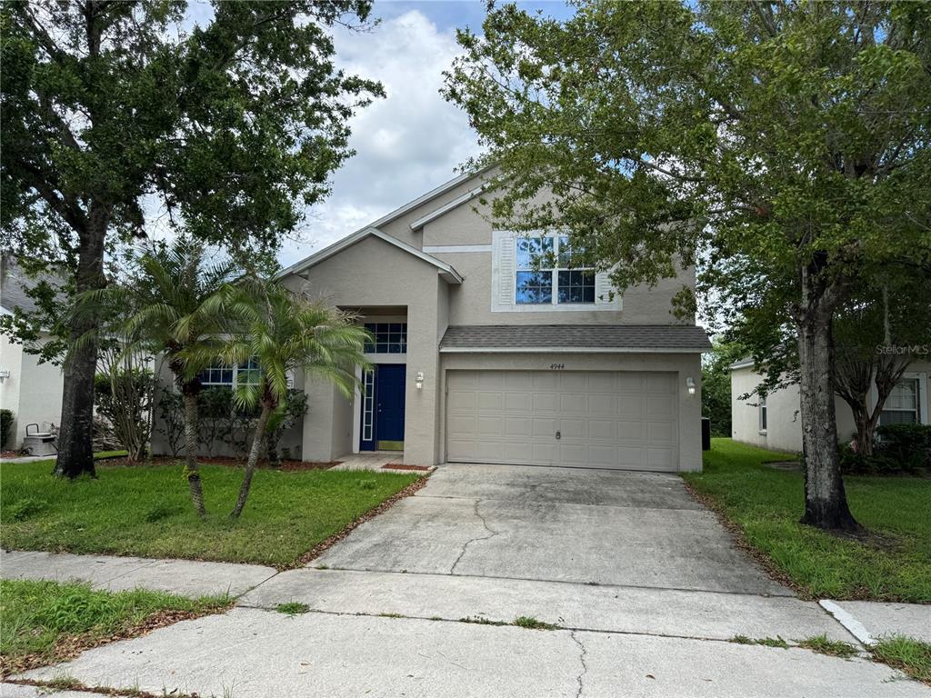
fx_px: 645
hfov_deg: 71.6
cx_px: 466
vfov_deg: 56.8
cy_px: 349
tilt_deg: +2.5
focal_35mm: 24
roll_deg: -0.6
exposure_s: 1/1524
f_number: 1.78
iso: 80
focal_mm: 6.76
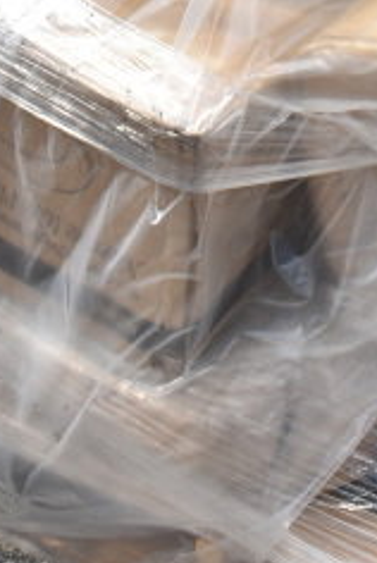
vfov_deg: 15.3
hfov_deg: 11.1
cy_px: -323
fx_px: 1910
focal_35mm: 122
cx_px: 425
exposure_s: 1/320
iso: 200
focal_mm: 21
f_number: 10
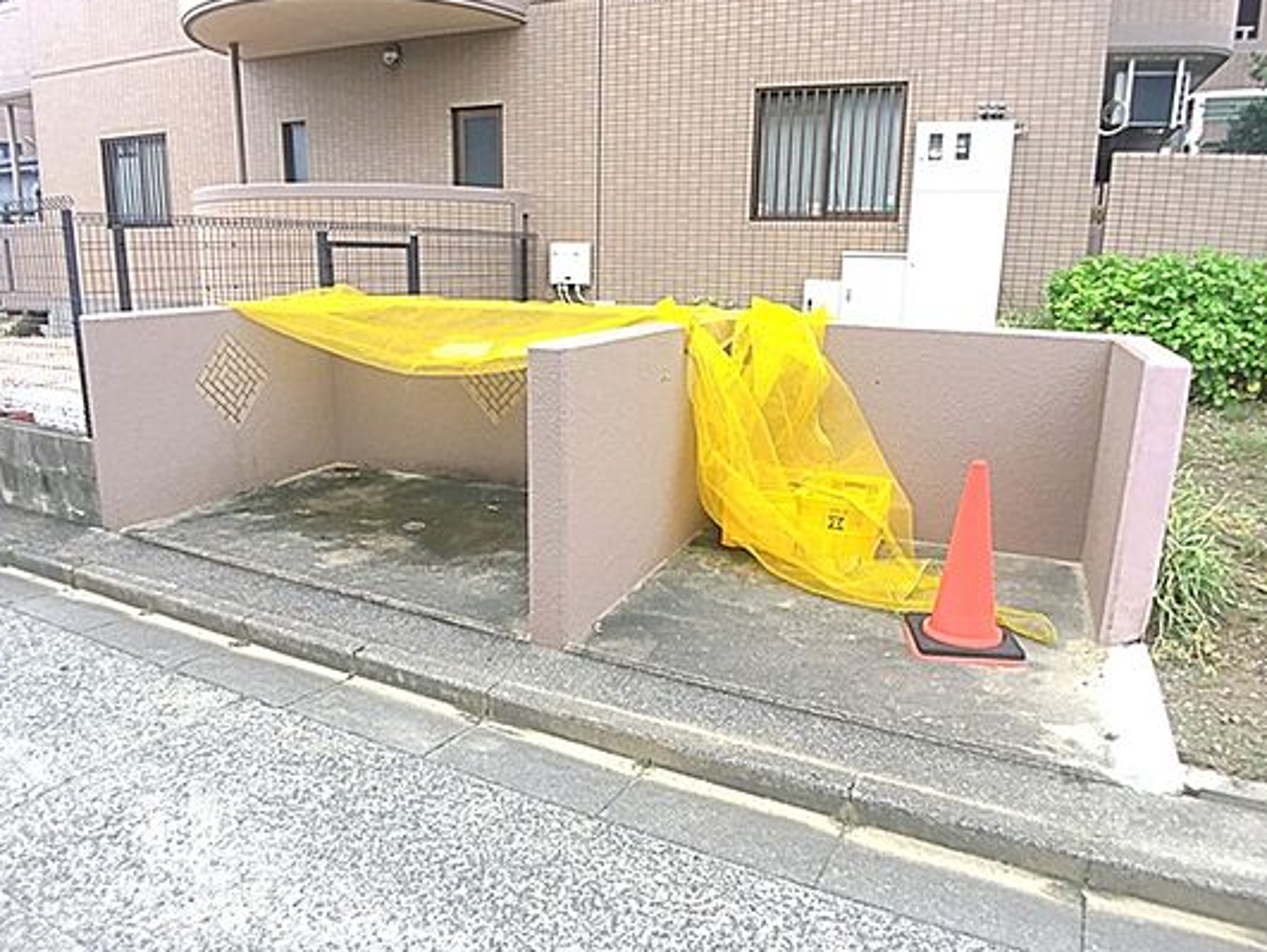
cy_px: 463
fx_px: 1282
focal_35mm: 35
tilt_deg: -15.1
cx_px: 606
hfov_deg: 52.6
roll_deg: -1.1
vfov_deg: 40.7
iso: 25
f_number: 2.4
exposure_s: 1/174
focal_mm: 3.3
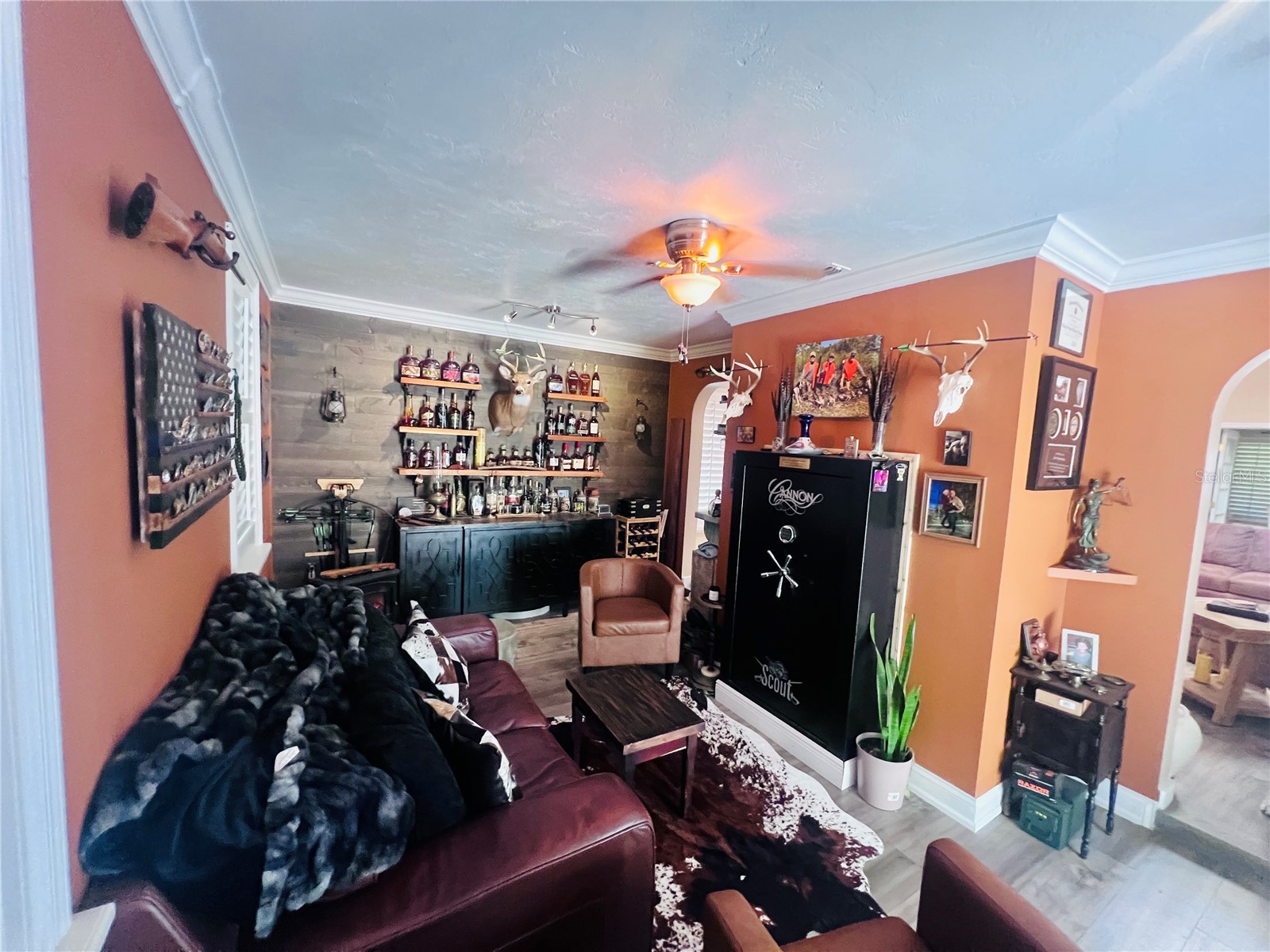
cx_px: 635
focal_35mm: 13
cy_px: 476
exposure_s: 1/60
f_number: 1.8
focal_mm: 1.57
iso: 500
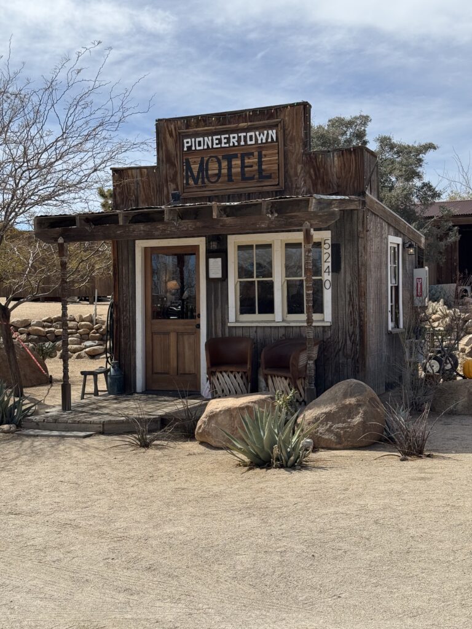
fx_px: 873
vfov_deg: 39.7
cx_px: 236
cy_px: 314
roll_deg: +0.9
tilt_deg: -1.3
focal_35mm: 48
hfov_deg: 30.3
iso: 64
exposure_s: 1/4975
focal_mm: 6.76
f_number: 1.78
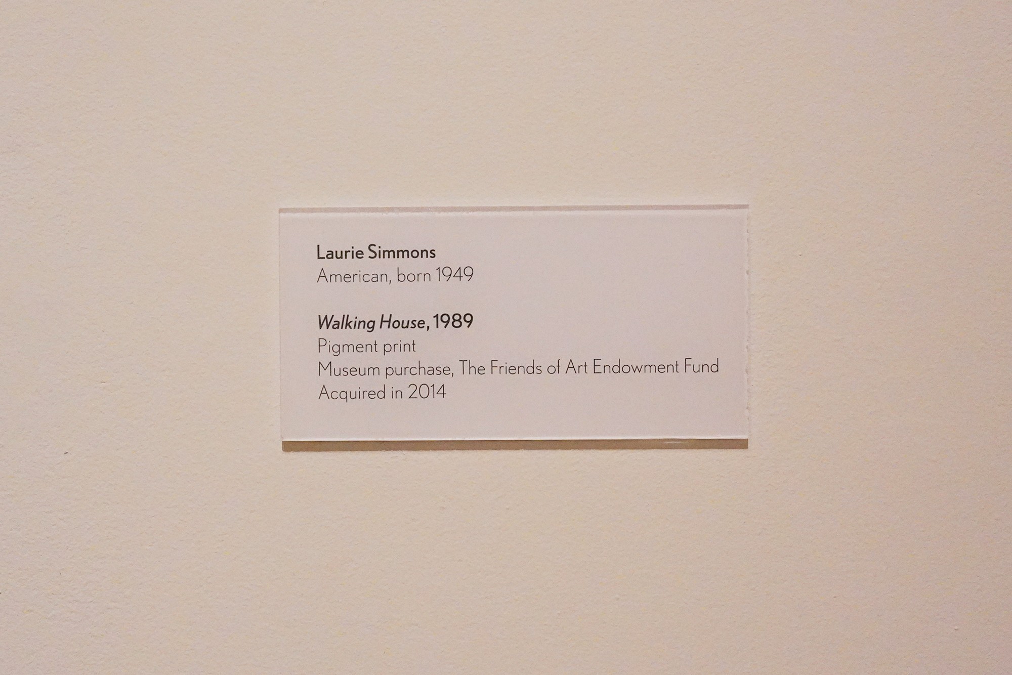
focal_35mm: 33
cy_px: 338
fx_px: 928
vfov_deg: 40.0
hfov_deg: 57.2
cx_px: 506
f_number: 10
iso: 8000
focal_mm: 33
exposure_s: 1/100
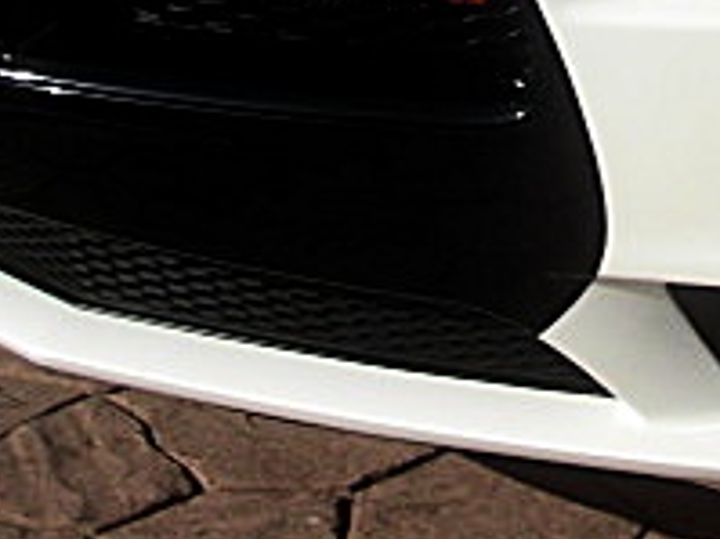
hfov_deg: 16.6
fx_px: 2411
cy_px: -105
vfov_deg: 12.5
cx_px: 753
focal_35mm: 116
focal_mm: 6.3
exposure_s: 1/160
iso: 50
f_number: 7.9
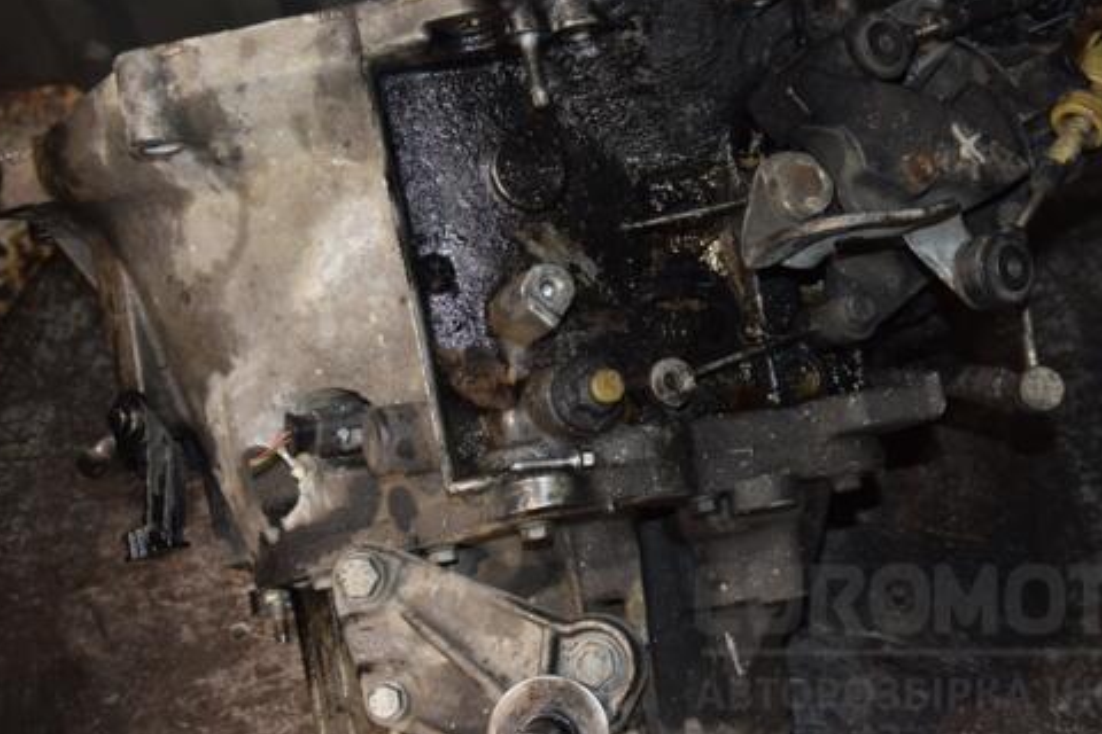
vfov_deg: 22.6
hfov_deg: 33.3
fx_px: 1837
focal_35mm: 60
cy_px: 294
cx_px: 652
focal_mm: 32
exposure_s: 1/60
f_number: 5
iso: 800
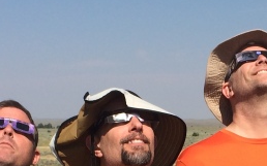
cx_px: 231
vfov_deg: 10.4
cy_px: 251
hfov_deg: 16.9
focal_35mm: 122
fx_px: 887
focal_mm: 4.15
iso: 32
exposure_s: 1/1866
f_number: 2.2
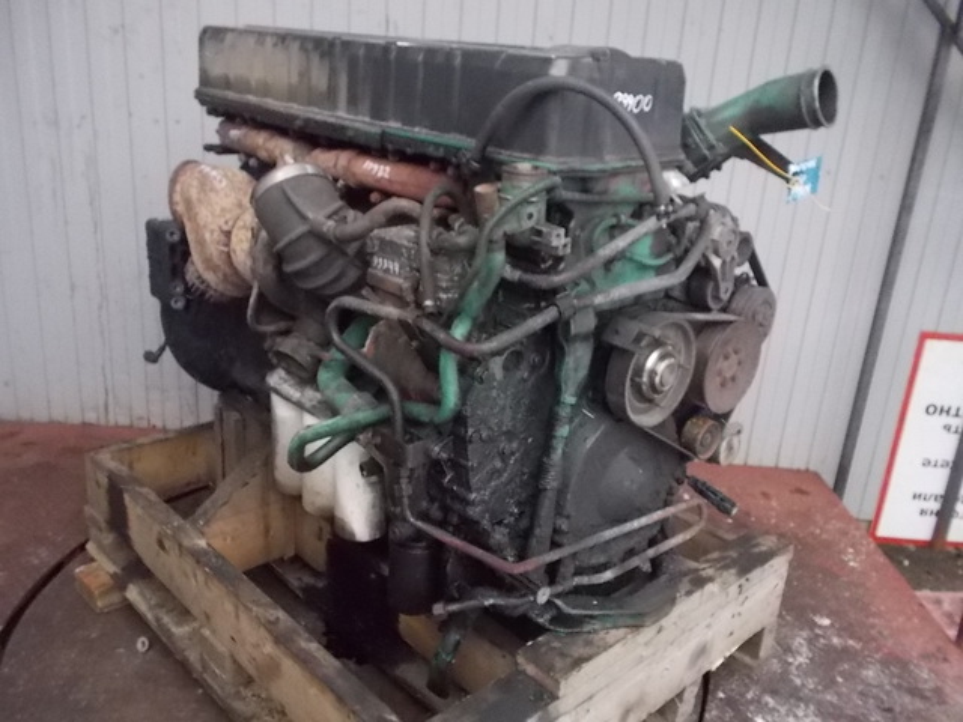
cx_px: 482
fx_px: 807
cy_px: 361
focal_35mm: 29
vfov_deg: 48.2
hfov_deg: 61.7
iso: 500
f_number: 3.3
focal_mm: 4.1
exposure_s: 1/125
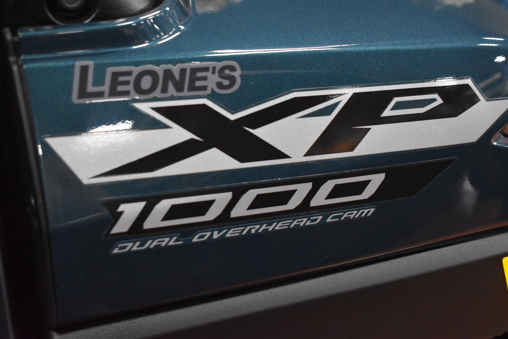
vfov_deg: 23.8
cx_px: 254
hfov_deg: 35.0
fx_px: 805
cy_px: 170
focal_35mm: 57
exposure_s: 1/125
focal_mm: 38
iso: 4500
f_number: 4.8
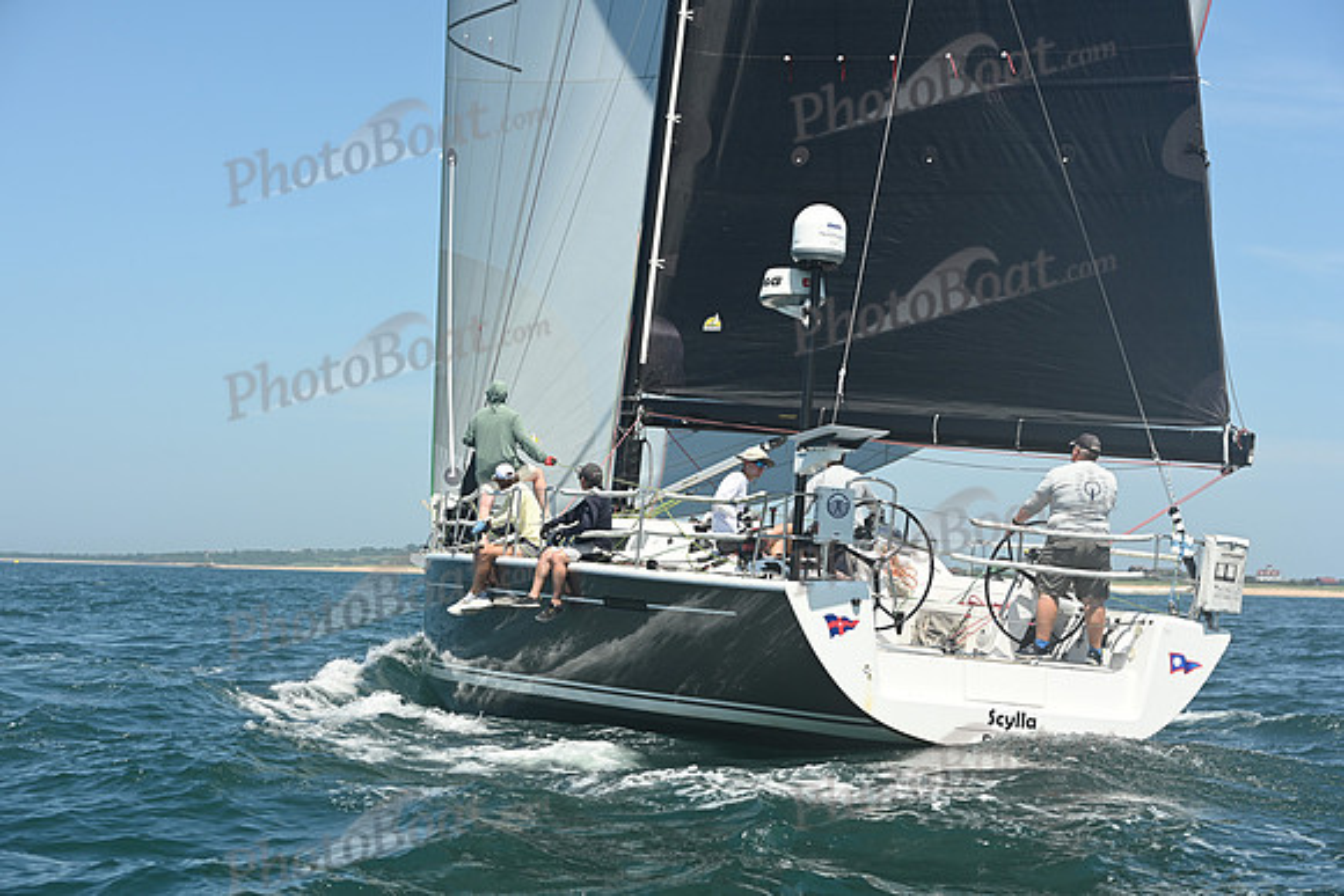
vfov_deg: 19.5
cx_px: 672
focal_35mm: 70
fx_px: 2614
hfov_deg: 28.8
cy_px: 448
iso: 320
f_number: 8
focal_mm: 70
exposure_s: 1/1000
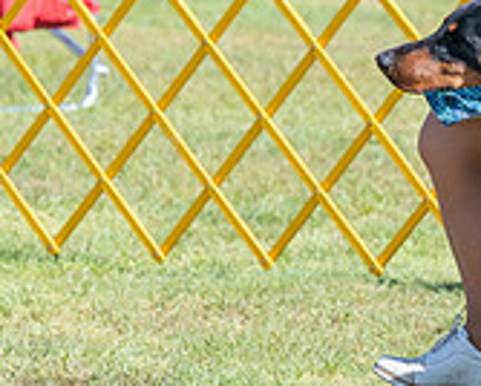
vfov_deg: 2.1
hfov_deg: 2.6
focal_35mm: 746
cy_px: 37
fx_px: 10632
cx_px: 621
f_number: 6.3
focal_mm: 197
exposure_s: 1/2000
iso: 800
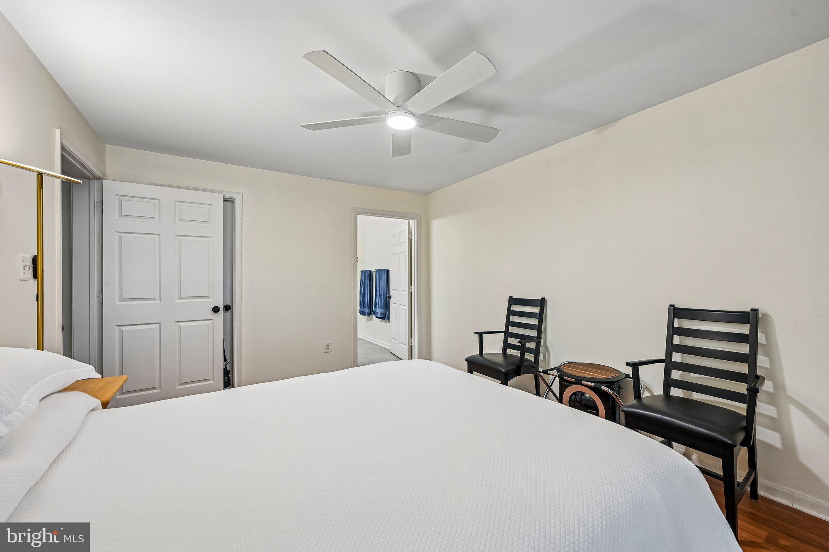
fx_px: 322
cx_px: 414
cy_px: 276
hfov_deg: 104.3
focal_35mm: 14
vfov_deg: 81.2
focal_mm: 14
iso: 180
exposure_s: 1/15
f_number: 8
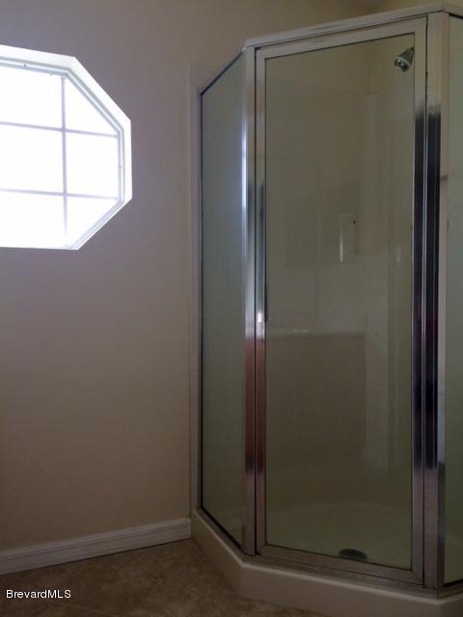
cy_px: 308
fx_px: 517
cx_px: 232
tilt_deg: -1.5
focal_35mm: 29
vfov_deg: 61.7
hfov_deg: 48.2
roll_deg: +1.1
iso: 64
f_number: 2.2
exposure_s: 1/120
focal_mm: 4.15
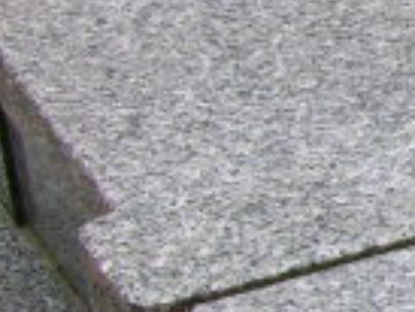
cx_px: 1487
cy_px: 91
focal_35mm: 261
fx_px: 3132
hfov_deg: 6.5
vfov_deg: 5.7
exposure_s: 1/110
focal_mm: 8.9
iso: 50
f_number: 4.5
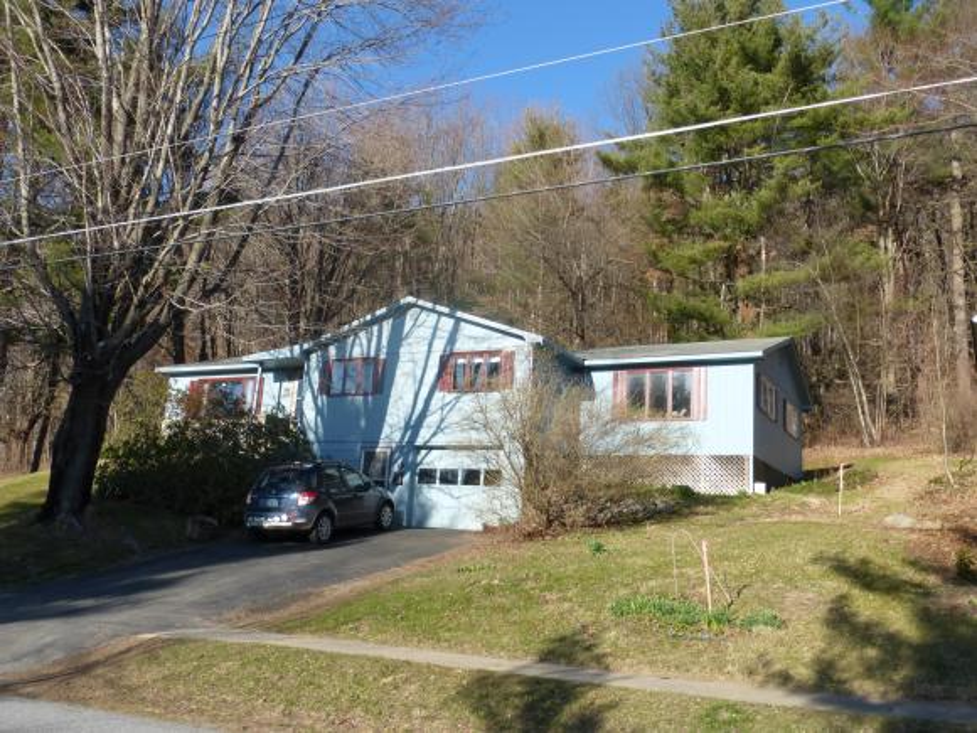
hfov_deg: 58.4
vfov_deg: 45.4
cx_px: 488
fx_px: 875
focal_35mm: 31
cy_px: 366
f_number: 4
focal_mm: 5.4
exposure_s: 1/500
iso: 100
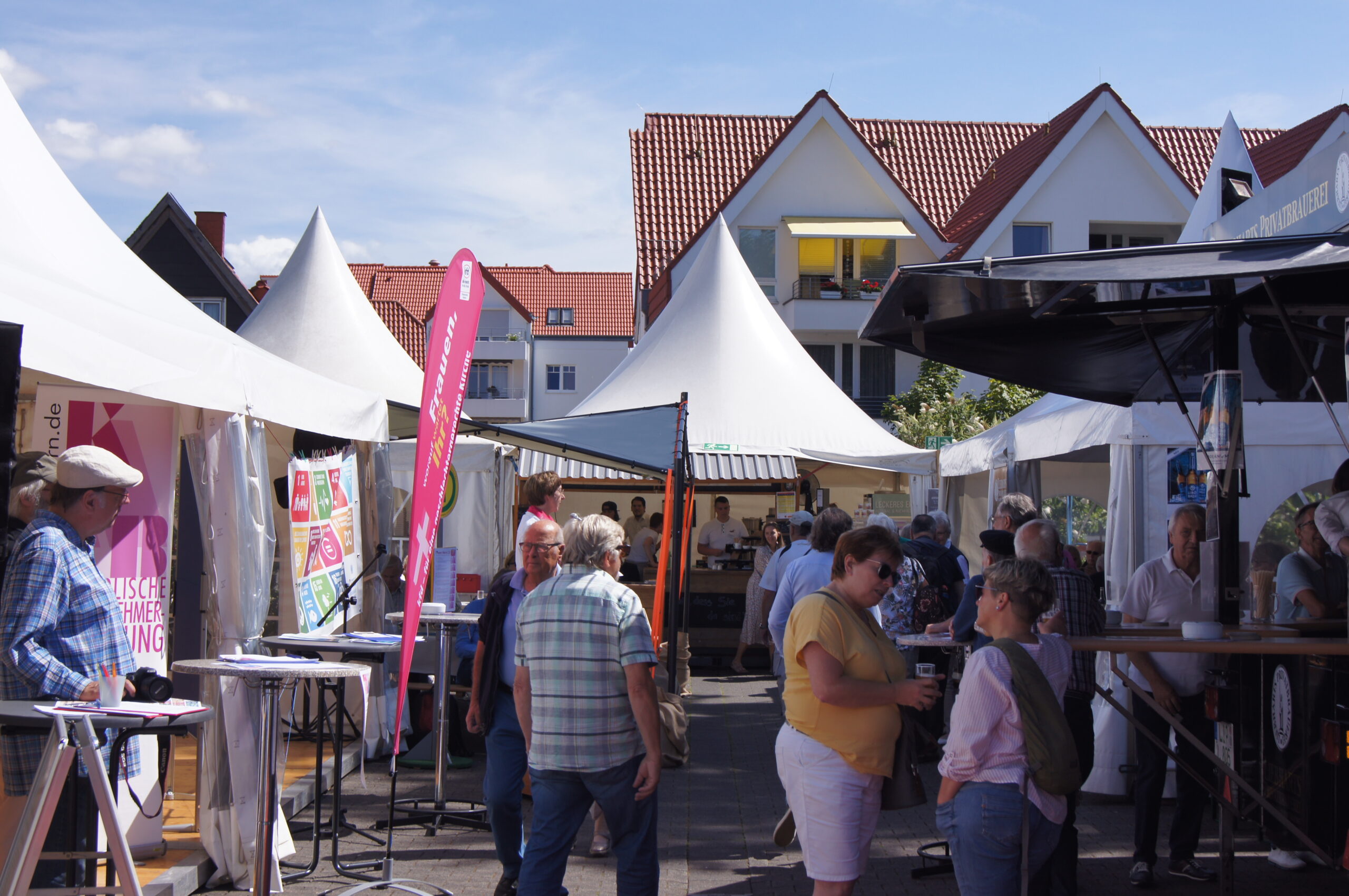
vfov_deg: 22.6
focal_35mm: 60
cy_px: 448
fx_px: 2246
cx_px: 674
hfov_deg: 33.4
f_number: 9
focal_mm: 40
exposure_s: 1/200
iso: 100
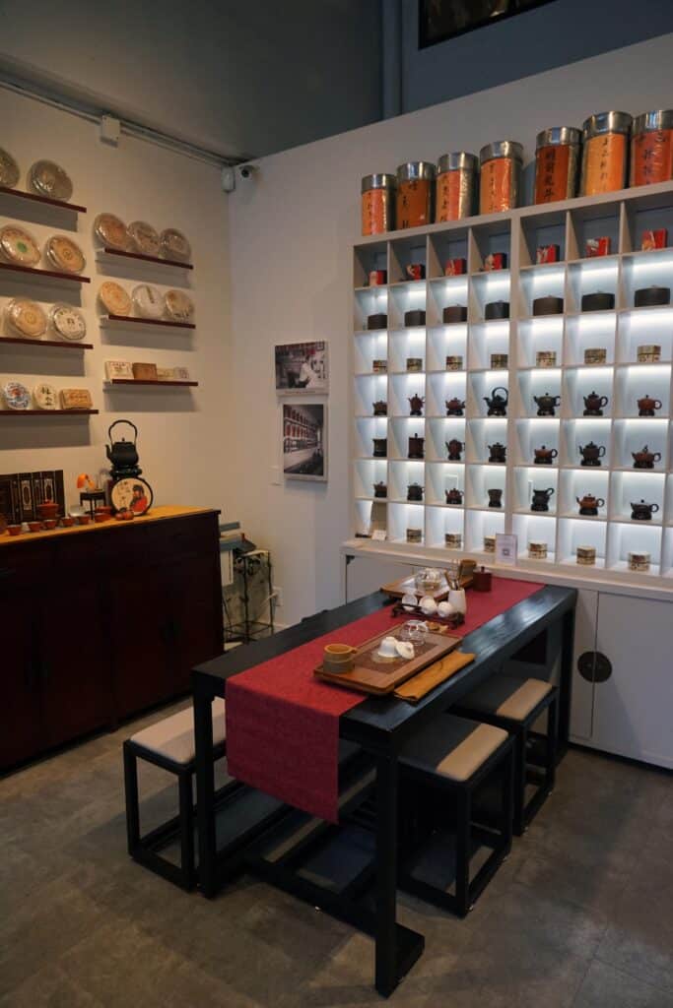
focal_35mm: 24
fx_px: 673
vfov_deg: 73.7
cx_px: 336
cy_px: 504
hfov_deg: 53.1
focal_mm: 24
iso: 2000
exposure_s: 1/400
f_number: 4
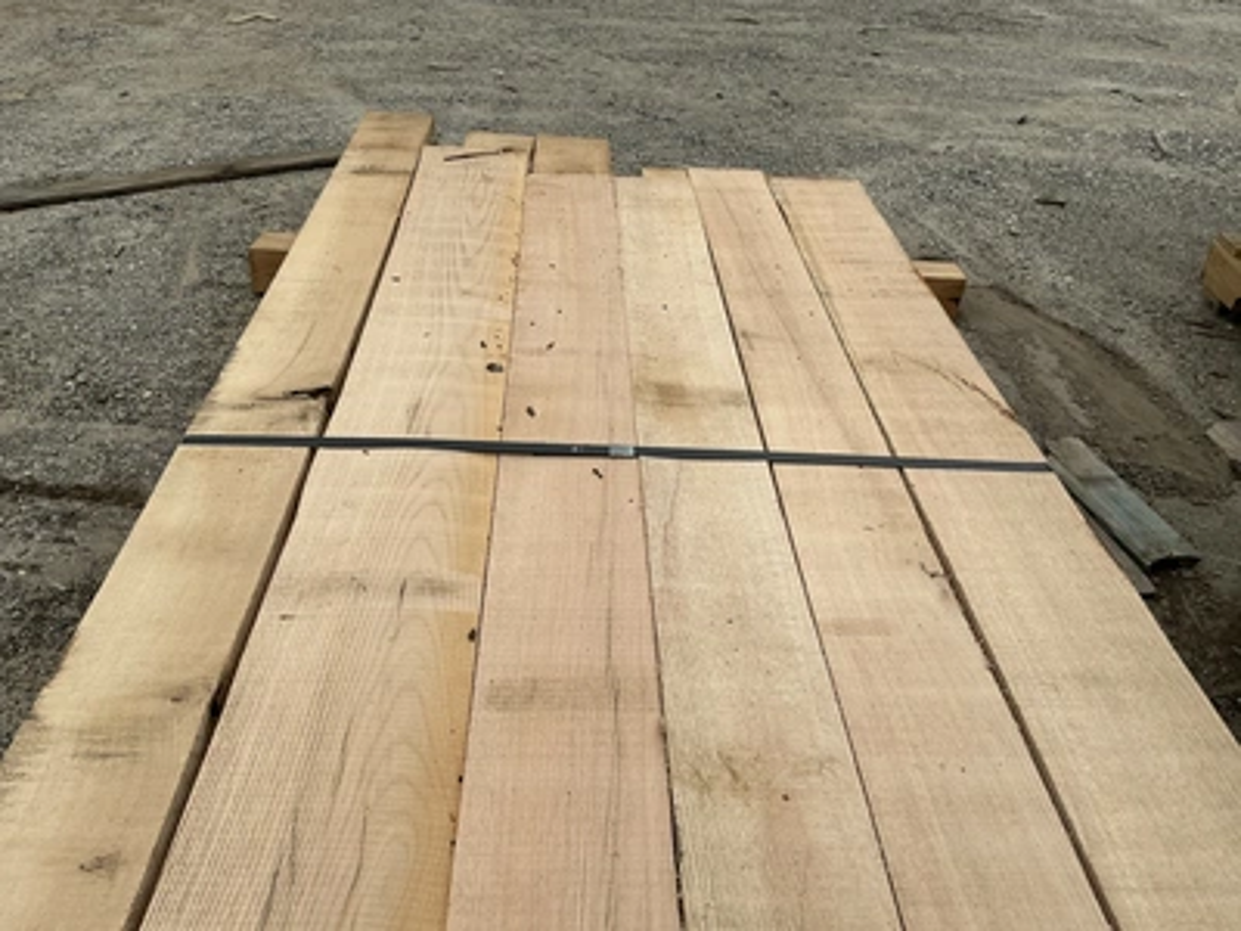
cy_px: 466
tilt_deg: -33.5
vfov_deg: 49.7
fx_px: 1004
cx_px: 620
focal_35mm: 28
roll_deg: -2.4
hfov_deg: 63.4
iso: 25
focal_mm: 3
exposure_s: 1/551
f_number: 1.8
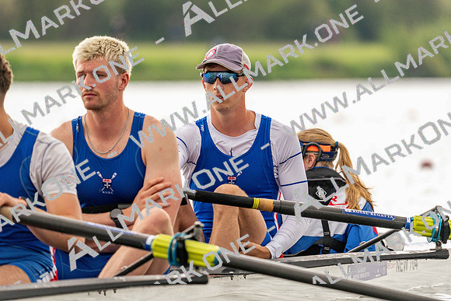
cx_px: 226
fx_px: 5526
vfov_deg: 3.1
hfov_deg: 4.7
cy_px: 150
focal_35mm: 441
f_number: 6.3
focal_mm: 441
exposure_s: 1/1250
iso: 640
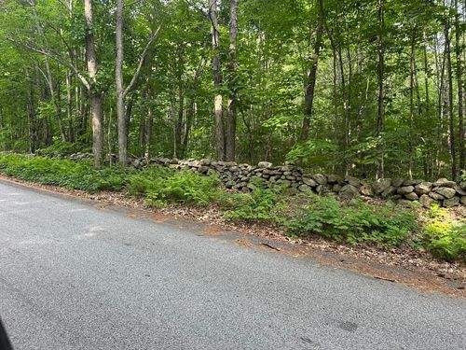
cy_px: 175
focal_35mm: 24
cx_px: 233
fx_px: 323
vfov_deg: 56.8
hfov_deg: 71.6
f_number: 1.78
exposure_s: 1/121
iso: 64
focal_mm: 6.86
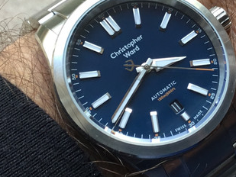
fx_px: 730
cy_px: 76
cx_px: 162
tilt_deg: -72.5
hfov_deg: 18.3
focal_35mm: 107
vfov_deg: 13.8
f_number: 2.4
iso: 25
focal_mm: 3.3
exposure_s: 1/50
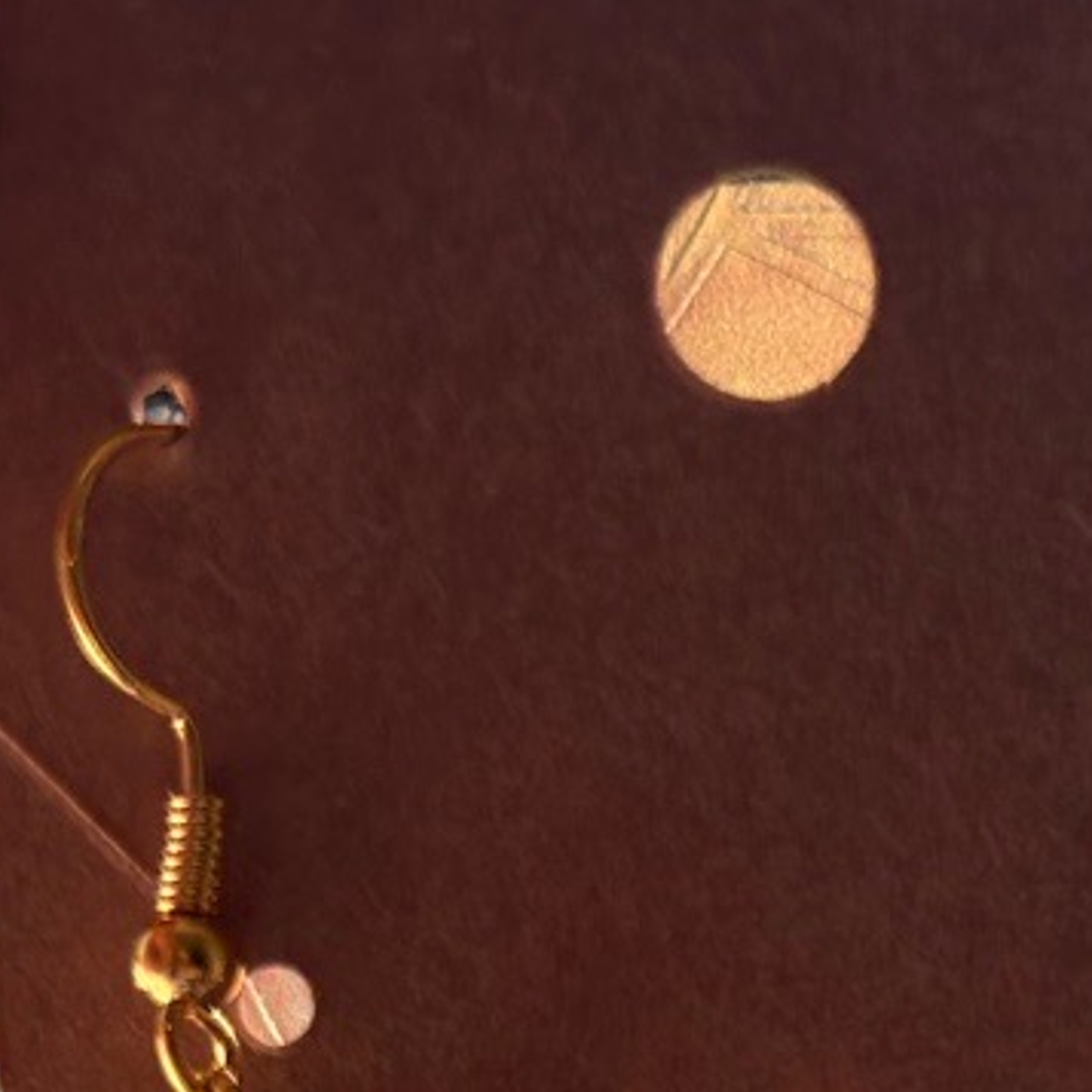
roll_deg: +3.6
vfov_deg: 14.6
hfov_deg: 16.7
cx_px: 912
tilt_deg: -12.8
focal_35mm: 103
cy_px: 2031
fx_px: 3676
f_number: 1.5
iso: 40
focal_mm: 5.7
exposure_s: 1/150
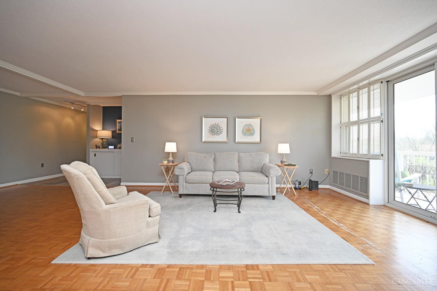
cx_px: 218
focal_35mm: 14
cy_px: 146
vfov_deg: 81.2
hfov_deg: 104.3
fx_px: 170
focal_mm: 14
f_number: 4
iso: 200
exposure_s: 1/60
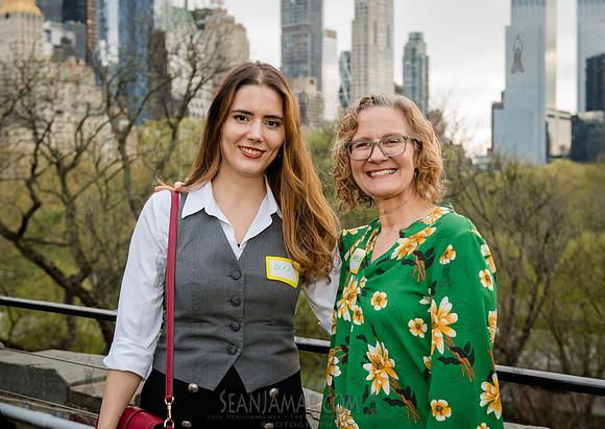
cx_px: 312
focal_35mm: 52
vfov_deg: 26.9
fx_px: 896
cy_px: 223
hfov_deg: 37.3
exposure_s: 1/250
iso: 1000
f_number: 3.5
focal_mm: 44
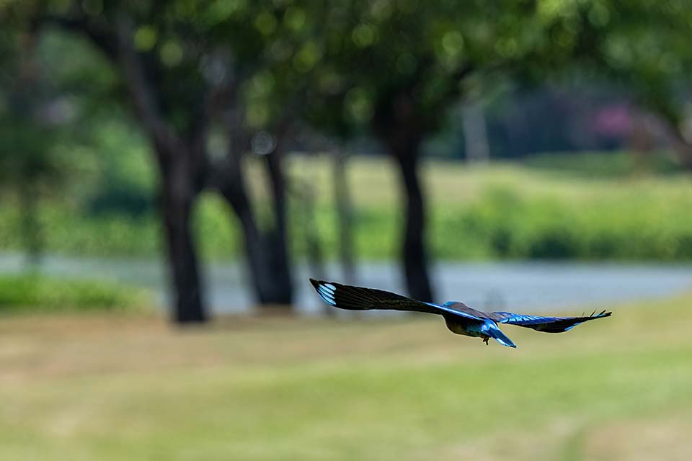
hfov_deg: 10.3
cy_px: 230
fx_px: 3844
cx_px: 346
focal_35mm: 200
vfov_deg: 6.9
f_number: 4
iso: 360
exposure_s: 1/5000
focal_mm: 200
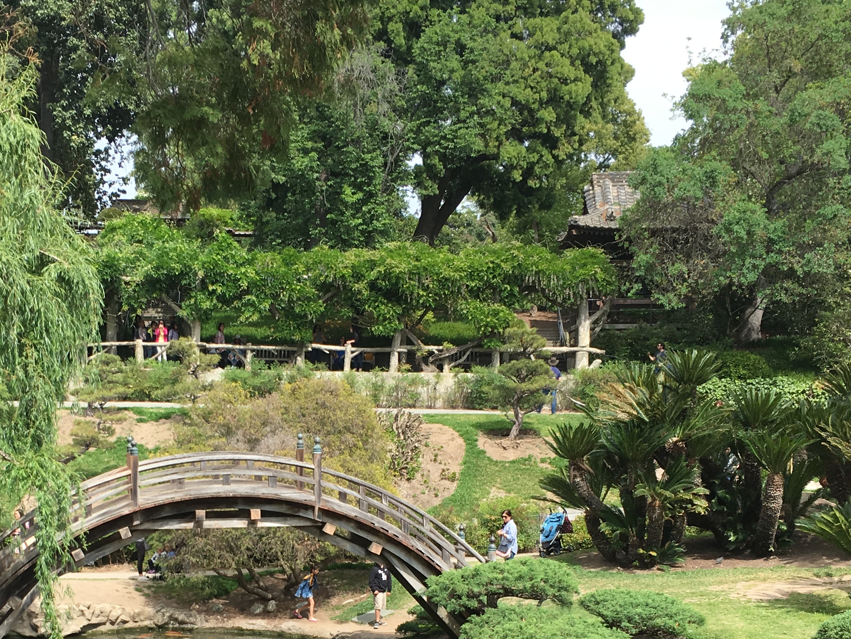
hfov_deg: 33.4
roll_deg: +0.2
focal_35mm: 57
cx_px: 269
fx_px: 1402
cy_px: 580
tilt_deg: -7.5
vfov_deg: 24.9
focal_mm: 4.15
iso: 25
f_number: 2.2
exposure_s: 1/801
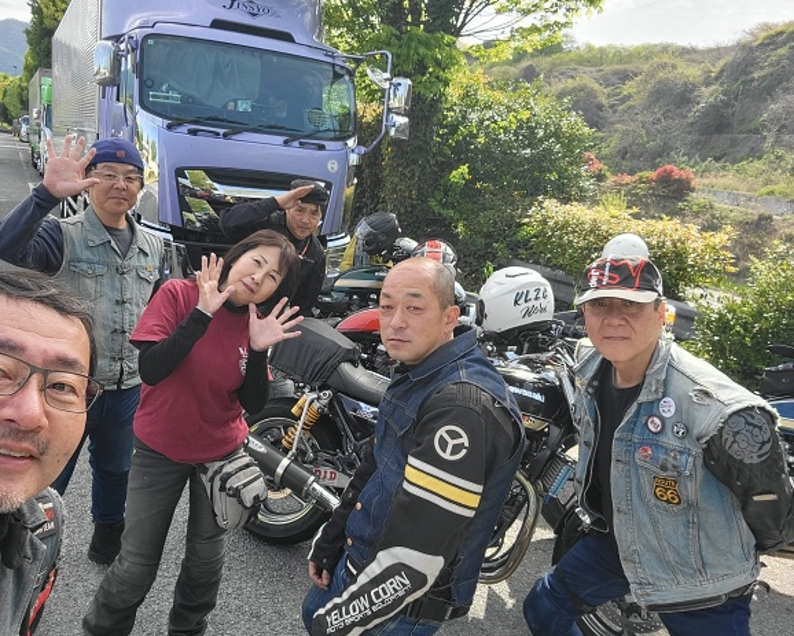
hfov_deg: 63.9
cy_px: 308
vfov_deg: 53.2
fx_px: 635
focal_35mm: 27
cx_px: 356
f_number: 2.2
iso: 50
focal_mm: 3.3
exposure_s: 1/399
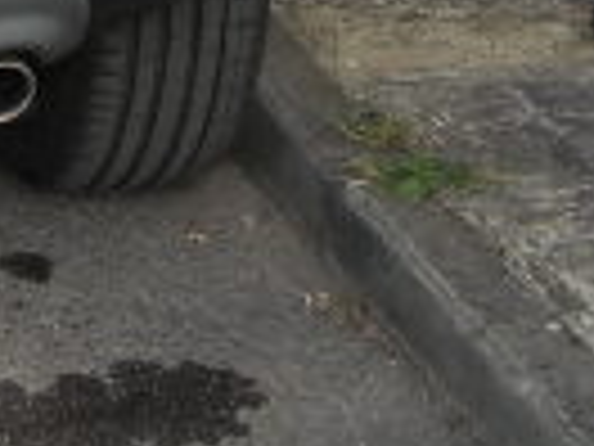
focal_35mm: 170
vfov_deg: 8.3
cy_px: -428
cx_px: -486
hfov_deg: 10.9
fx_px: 2917
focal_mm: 5.7
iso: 64
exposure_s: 1/419
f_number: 2.8
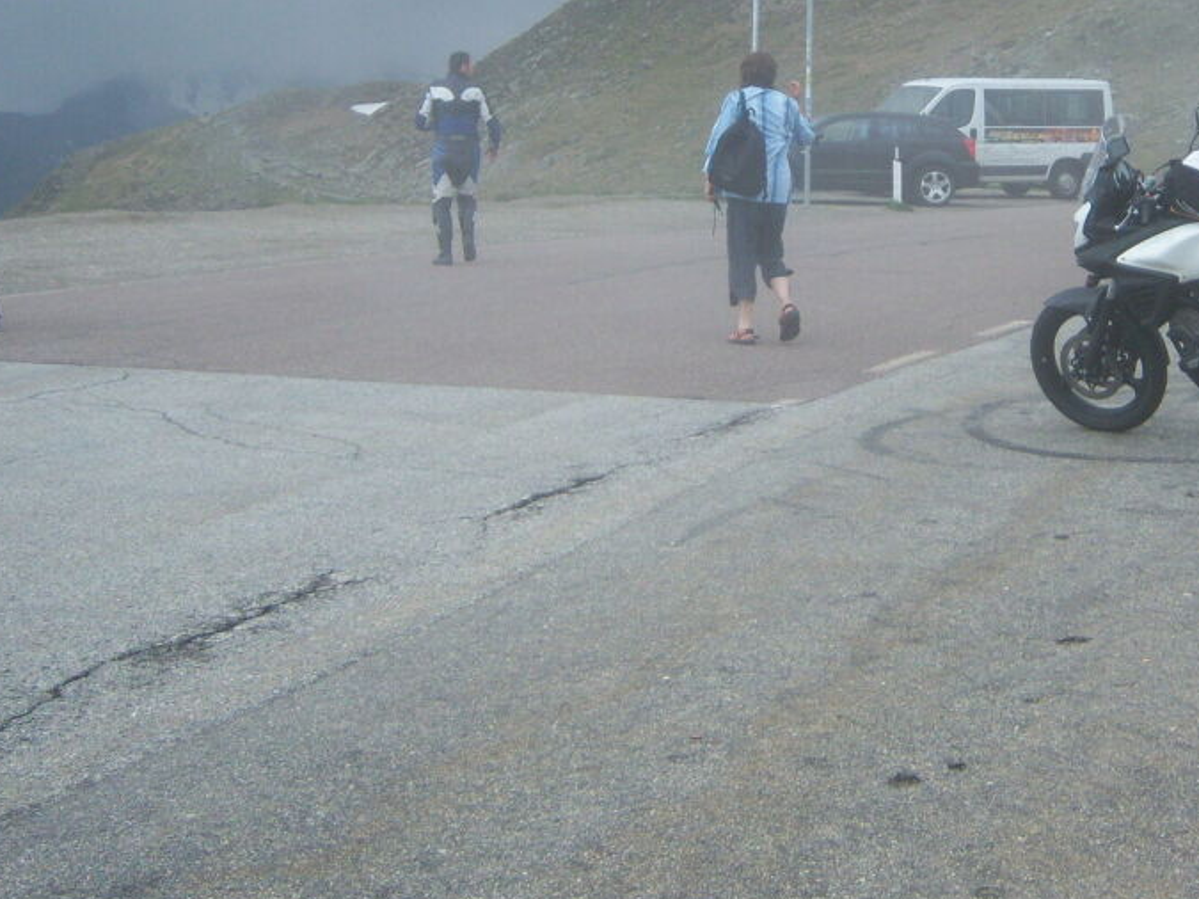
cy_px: 115
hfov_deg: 30.0
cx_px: 842
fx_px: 2216
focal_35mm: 64
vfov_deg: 22.4
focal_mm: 7.5
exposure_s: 1/800
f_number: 2.8
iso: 80
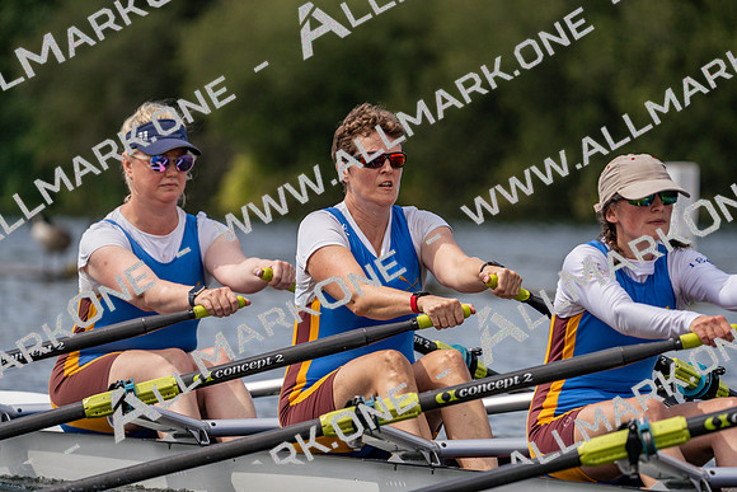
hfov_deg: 6.2
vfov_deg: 4.1
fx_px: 6859
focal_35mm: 335
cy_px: 246
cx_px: 368
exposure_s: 1/1600
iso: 250
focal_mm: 335
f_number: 6.3
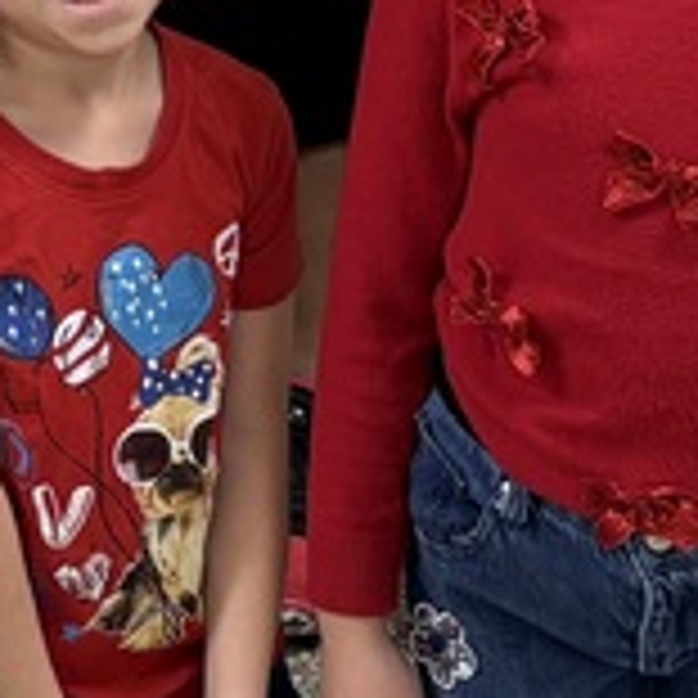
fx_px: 3468
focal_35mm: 152
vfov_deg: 11.1
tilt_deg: -15.4
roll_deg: +1.6
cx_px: -248
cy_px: -288
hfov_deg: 11.2
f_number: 1.6
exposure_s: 1/60
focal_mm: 5.96
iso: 160
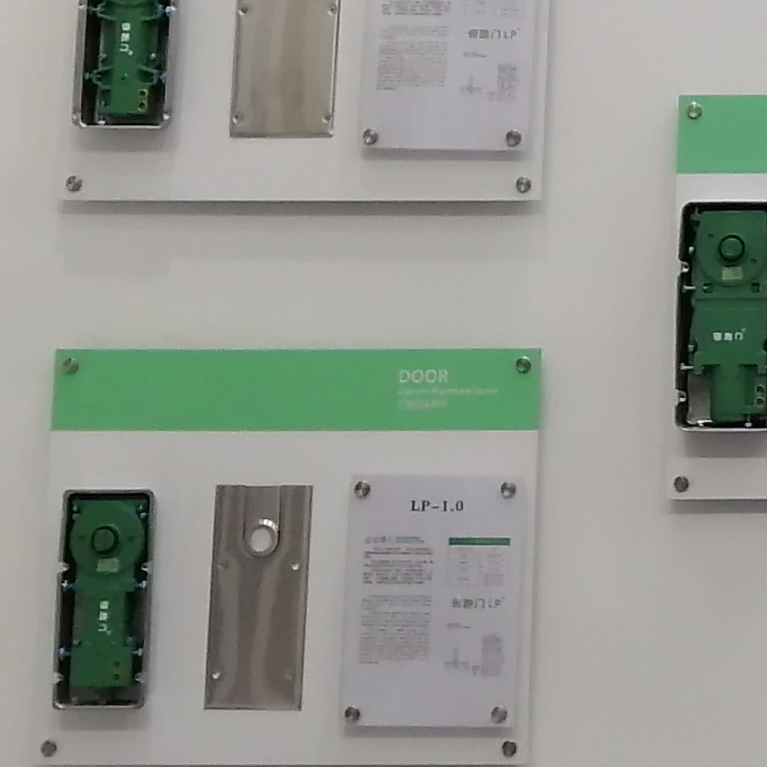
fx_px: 3434
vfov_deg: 12.3
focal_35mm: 137
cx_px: 1143
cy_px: -298
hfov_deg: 12.2
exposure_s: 1/100
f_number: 1.8
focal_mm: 3.62
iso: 80
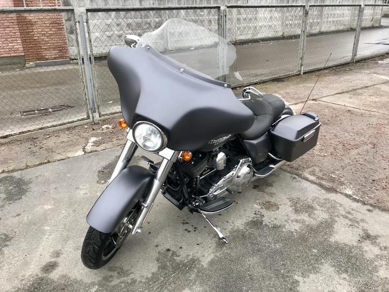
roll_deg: +1.5
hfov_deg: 63.5
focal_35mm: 28
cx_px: 194
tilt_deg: -22.1
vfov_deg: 49.7
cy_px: 146
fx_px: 315
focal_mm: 3.99
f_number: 1.8
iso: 20
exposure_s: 1/117
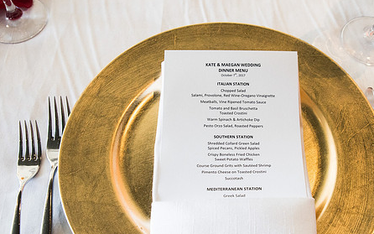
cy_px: 142
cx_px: 229
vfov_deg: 26.8
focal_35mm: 48
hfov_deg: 41.6
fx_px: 489
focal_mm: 31
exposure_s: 1/100
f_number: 5.6
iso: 1800
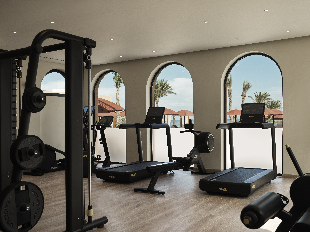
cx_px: 155
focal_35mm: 47
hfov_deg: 40.4
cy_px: 116
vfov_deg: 30.9
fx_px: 421
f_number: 11
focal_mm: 60
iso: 200
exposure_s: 1/30
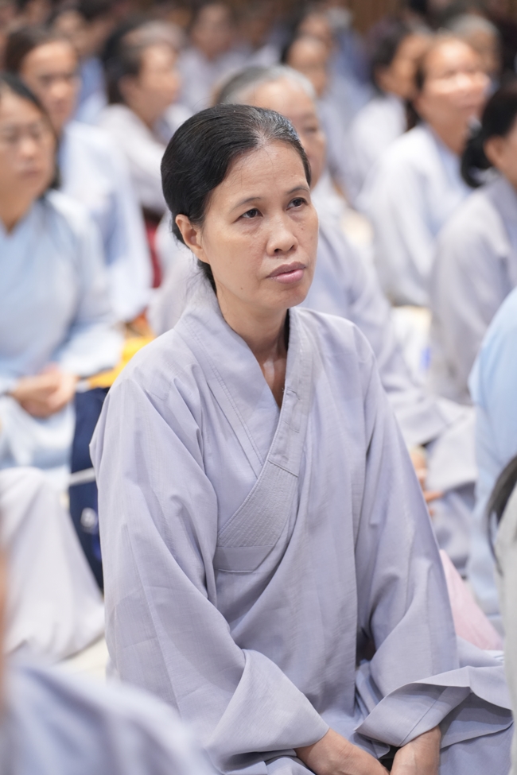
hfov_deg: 15.2
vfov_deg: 22.6
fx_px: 1939
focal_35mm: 90
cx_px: 258
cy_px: 388
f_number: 2.8
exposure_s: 1/200
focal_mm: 90
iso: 3200
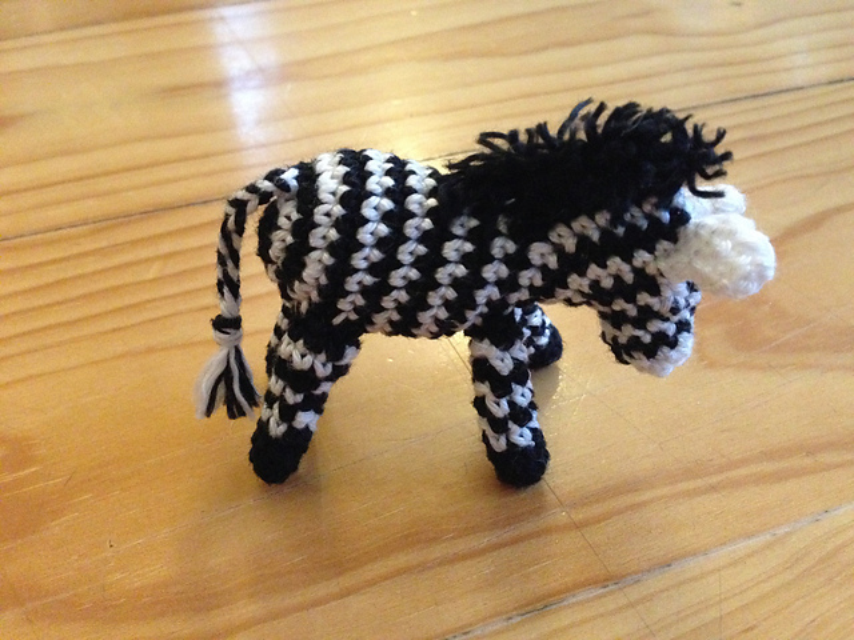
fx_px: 814
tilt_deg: -40.5
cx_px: 427
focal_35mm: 33
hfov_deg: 55.4
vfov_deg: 42.9
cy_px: 320
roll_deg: +3.1
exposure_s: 1/17
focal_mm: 4.12
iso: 800
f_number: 2.4
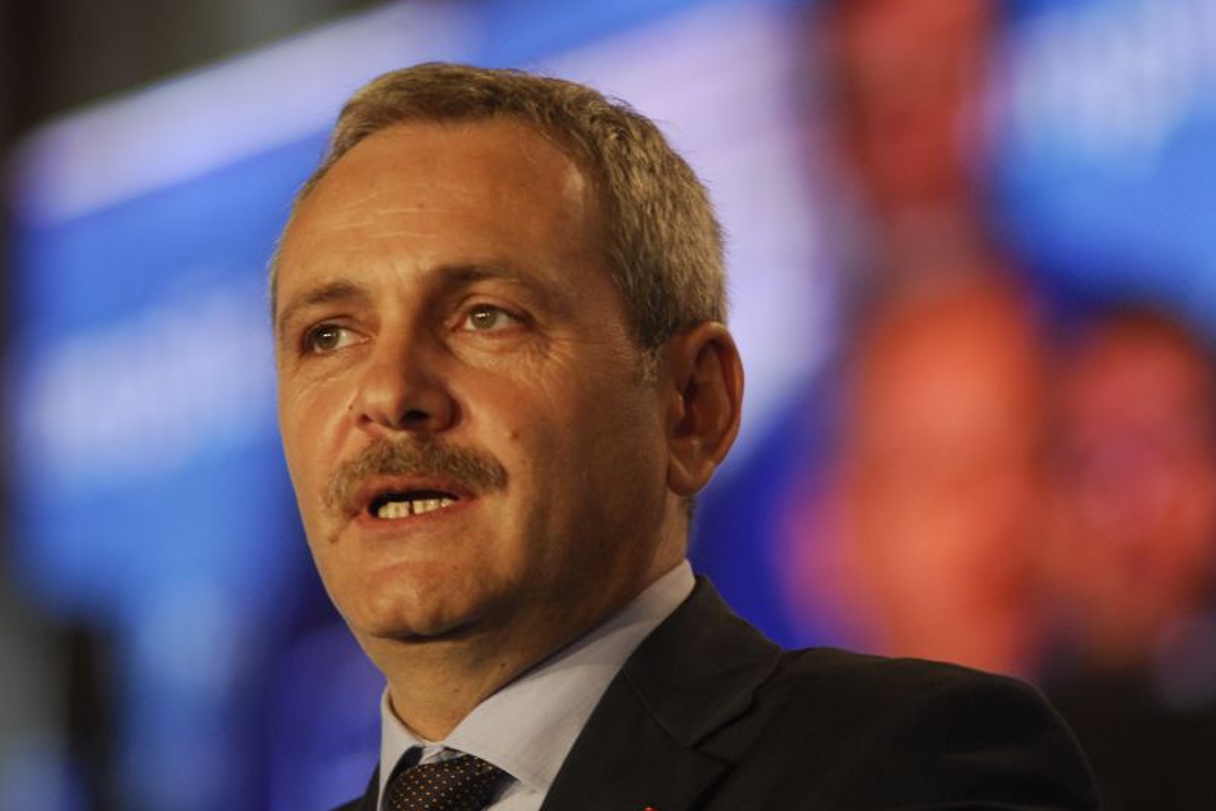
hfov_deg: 6.8
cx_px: 610
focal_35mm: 302
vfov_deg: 4.6
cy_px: 403
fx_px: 10202
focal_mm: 200
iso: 800
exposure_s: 1/100
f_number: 2.8
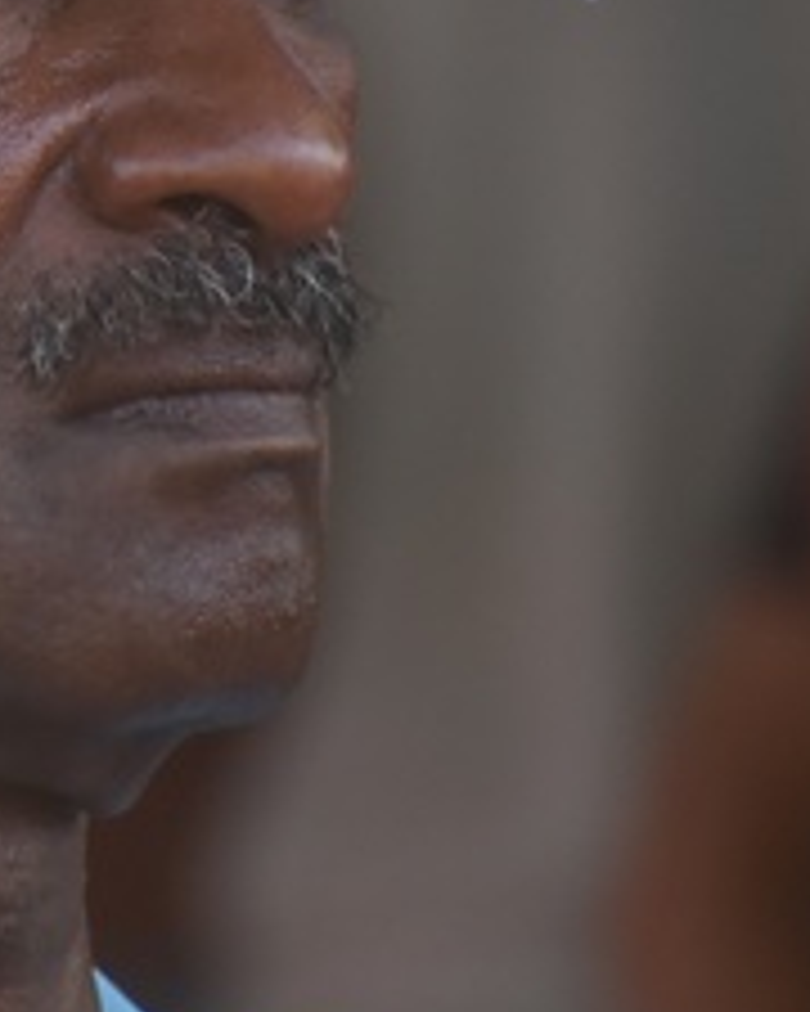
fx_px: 31345
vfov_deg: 1.9
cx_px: -122
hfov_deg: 1.5
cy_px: 18
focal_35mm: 1046
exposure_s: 1/640
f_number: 6
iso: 800
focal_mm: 240
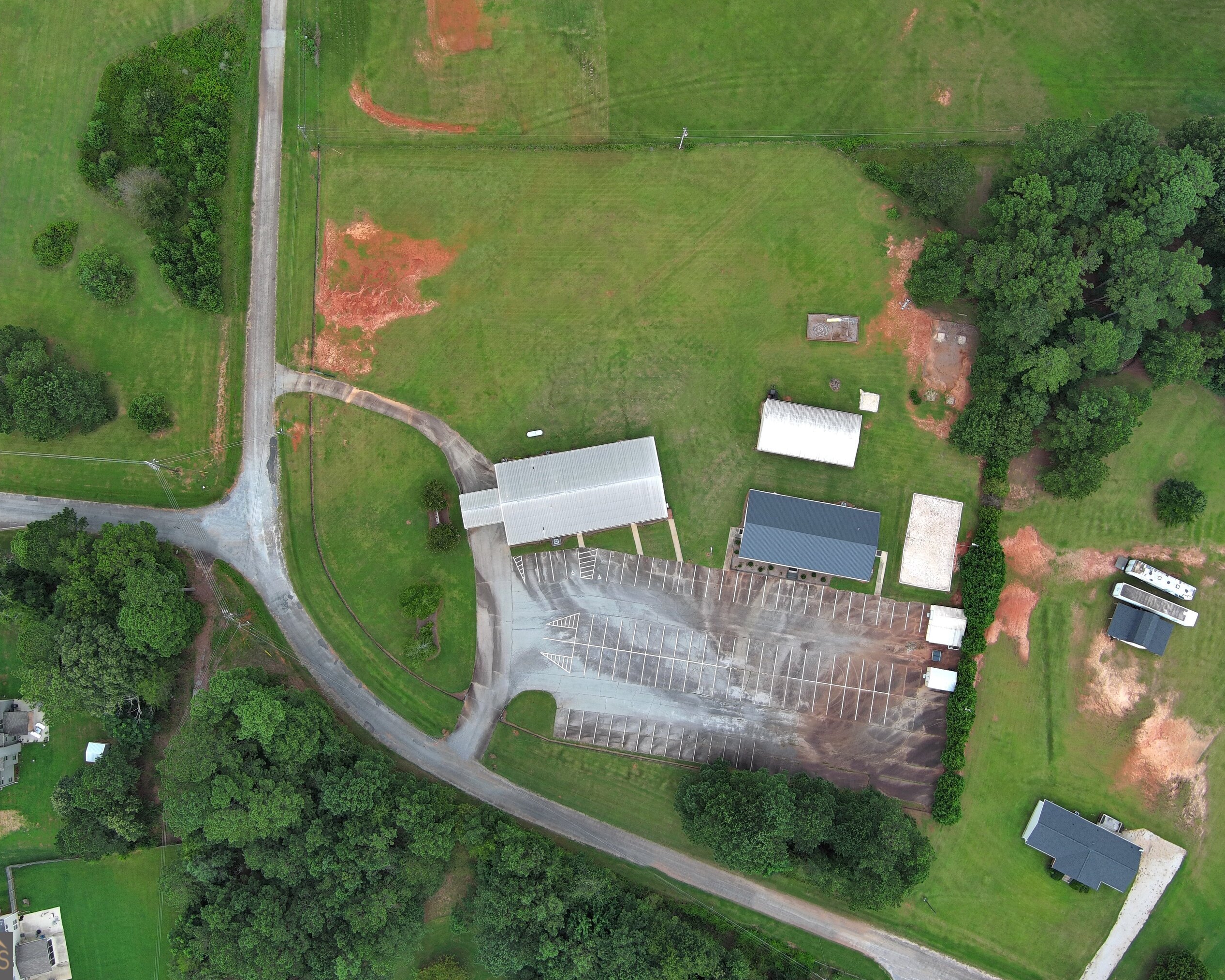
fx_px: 1196
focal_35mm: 33
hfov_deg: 54.2
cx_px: 608
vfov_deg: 44.5
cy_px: 486
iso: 100
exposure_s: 1/40.5
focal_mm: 10.57
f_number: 2.8
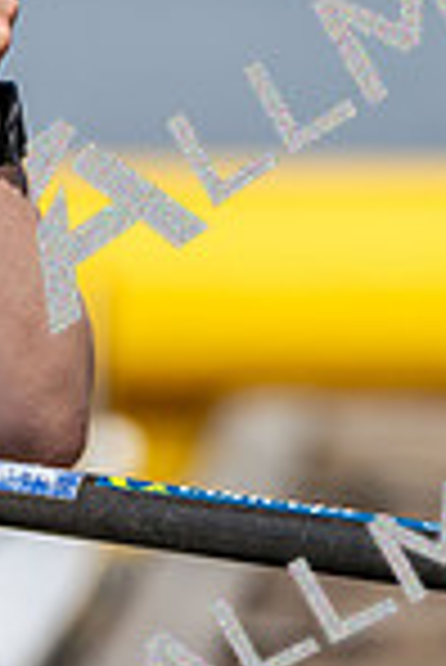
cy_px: -92
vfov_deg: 3.9
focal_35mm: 530
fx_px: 9825
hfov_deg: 2.6
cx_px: -360
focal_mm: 135
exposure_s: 1/8000
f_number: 1.8
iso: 64
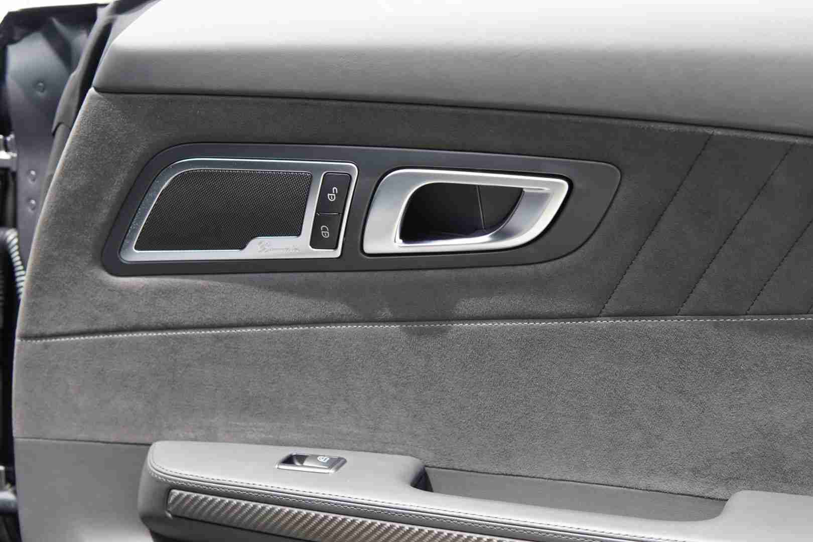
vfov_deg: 29.9
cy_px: 271
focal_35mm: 45
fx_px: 1016
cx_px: 406
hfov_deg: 43.6
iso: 100
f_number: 4
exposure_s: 1/60
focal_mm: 30
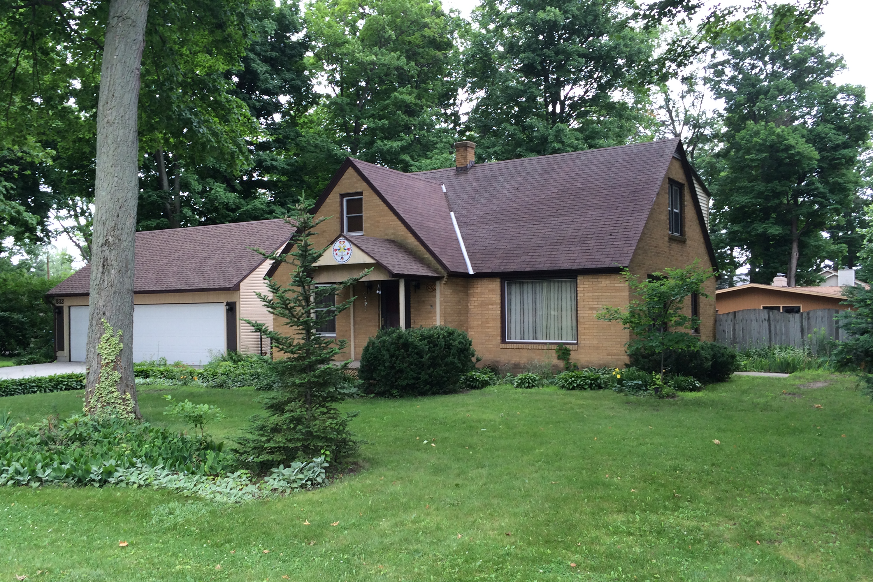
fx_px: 824
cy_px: 315
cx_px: 423
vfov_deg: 38.9
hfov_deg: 55.8
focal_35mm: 34
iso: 50
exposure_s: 1/120
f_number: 2.2
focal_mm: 4.12
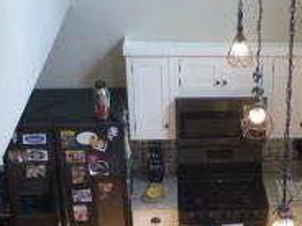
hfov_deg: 21.7
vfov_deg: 16.8
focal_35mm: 87
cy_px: 193
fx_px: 759
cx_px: 304
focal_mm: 4.1
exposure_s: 1/30
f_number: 3.3
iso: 125
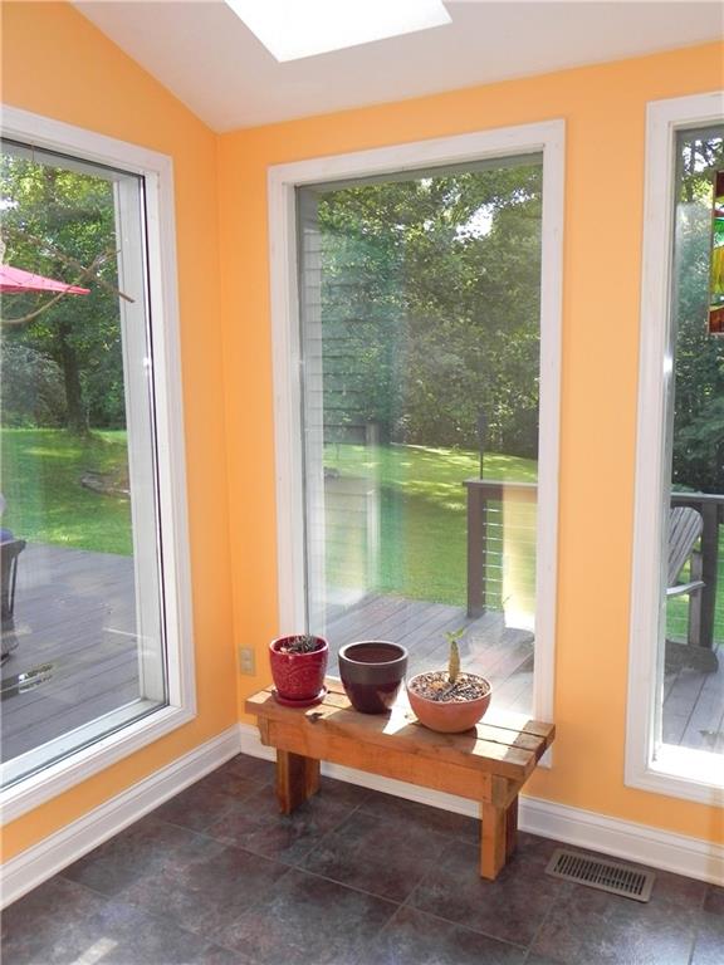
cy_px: 482
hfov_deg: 48.2
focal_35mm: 29
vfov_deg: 61.7
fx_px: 809
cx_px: 362
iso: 160
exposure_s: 1/100
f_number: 3.5
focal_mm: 5.2
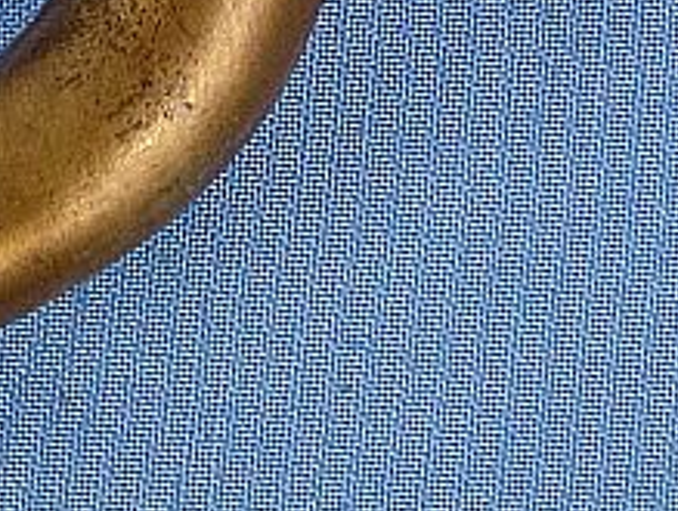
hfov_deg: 7.1
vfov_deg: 5.3
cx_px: 139
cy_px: -406
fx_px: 5434
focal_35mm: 277
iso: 320
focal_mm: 13.6
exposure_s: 1/80
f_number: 4.7
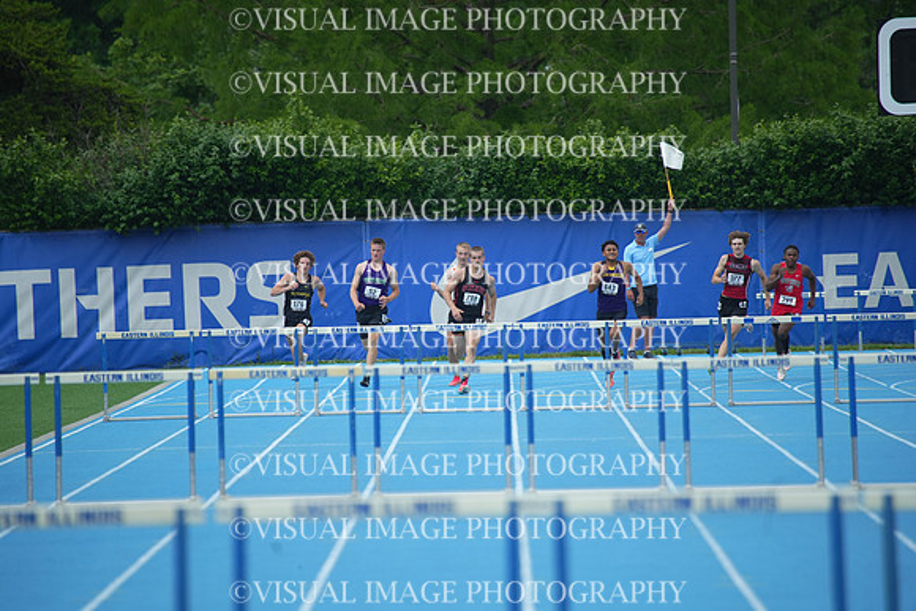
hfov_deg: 5.2
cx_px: 458
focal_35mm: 400
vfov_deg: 3.4
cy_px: 306
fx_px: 10180
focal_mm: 400
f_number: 5.6
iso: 400
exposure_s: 1/1250
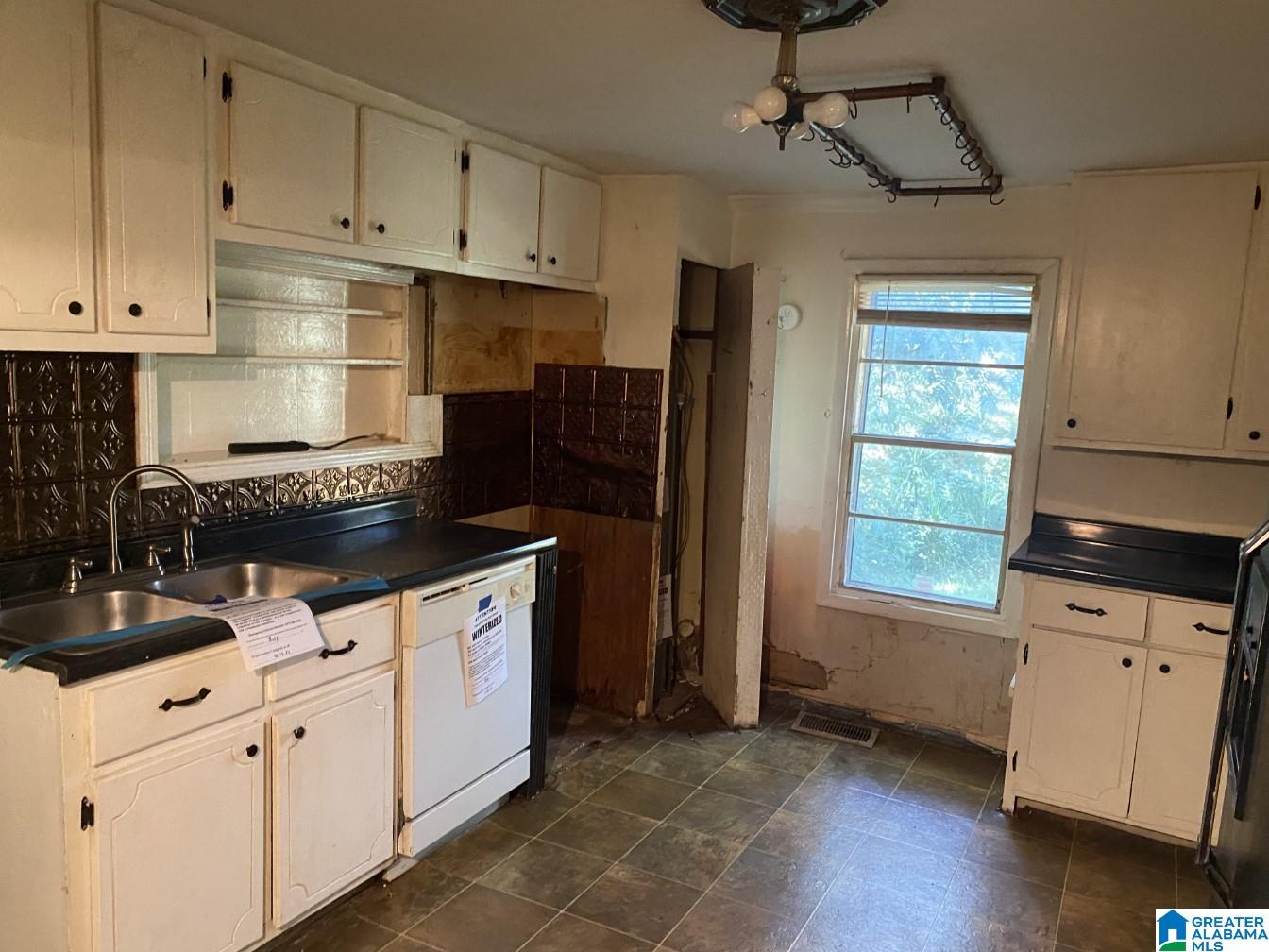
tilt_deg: -9.5
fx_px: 953
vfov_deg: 53.1
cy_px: 476
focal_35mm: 26
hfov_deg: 67.3
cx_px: 634
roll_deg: -3.5
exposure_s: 1/30
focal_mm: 4.25
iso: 500
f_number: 1.8
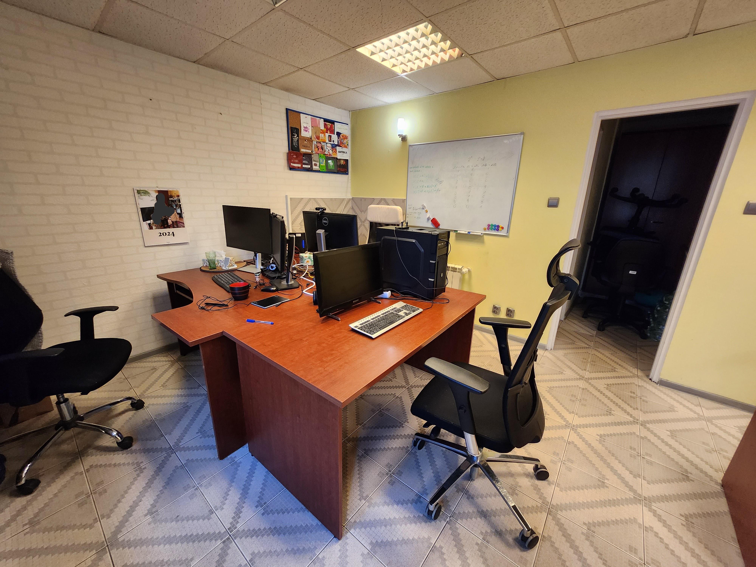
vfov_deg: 89.9
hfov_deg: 106.2
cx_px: 378
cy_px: 284
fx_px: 284
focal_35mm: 13
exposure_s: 1/50
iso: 250
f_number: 2.2
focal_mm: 1.74
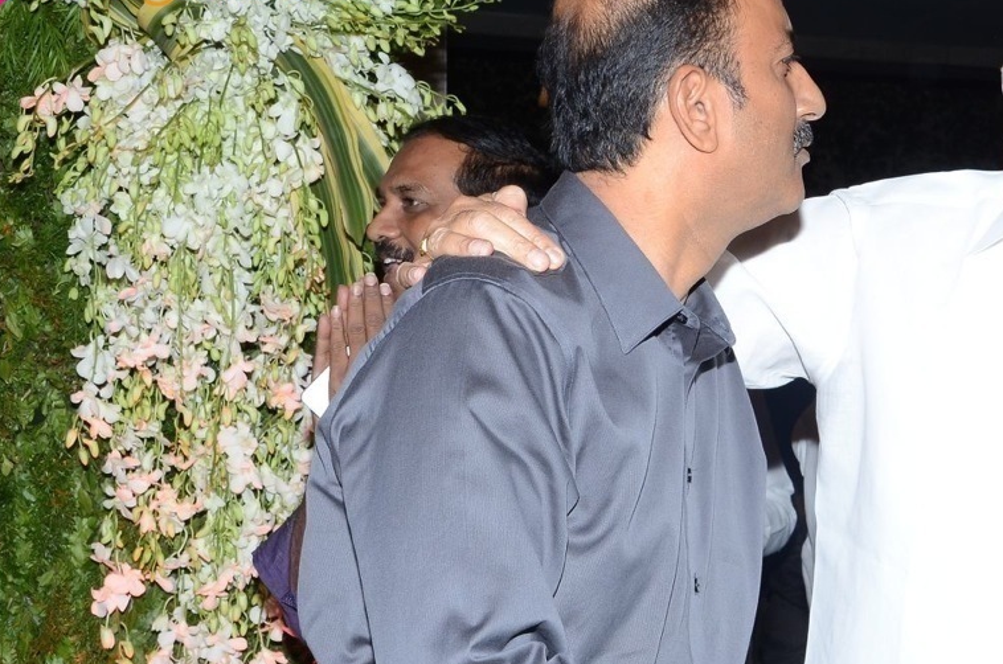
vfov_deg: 17.8
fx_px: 2113
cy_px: 448
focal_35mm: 76
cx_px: 725
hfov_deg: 26.4
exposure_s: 1/125
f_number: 8
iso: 500
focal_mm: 32
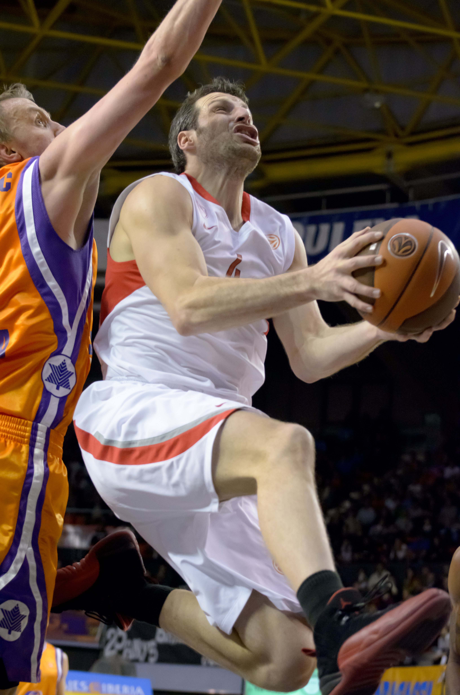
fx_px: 2021
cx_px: 230
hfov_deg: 13.0
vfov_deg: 19.5
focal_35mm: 105
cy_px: 348
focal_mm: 70
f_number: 4.5
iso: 2500
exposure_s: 1/640
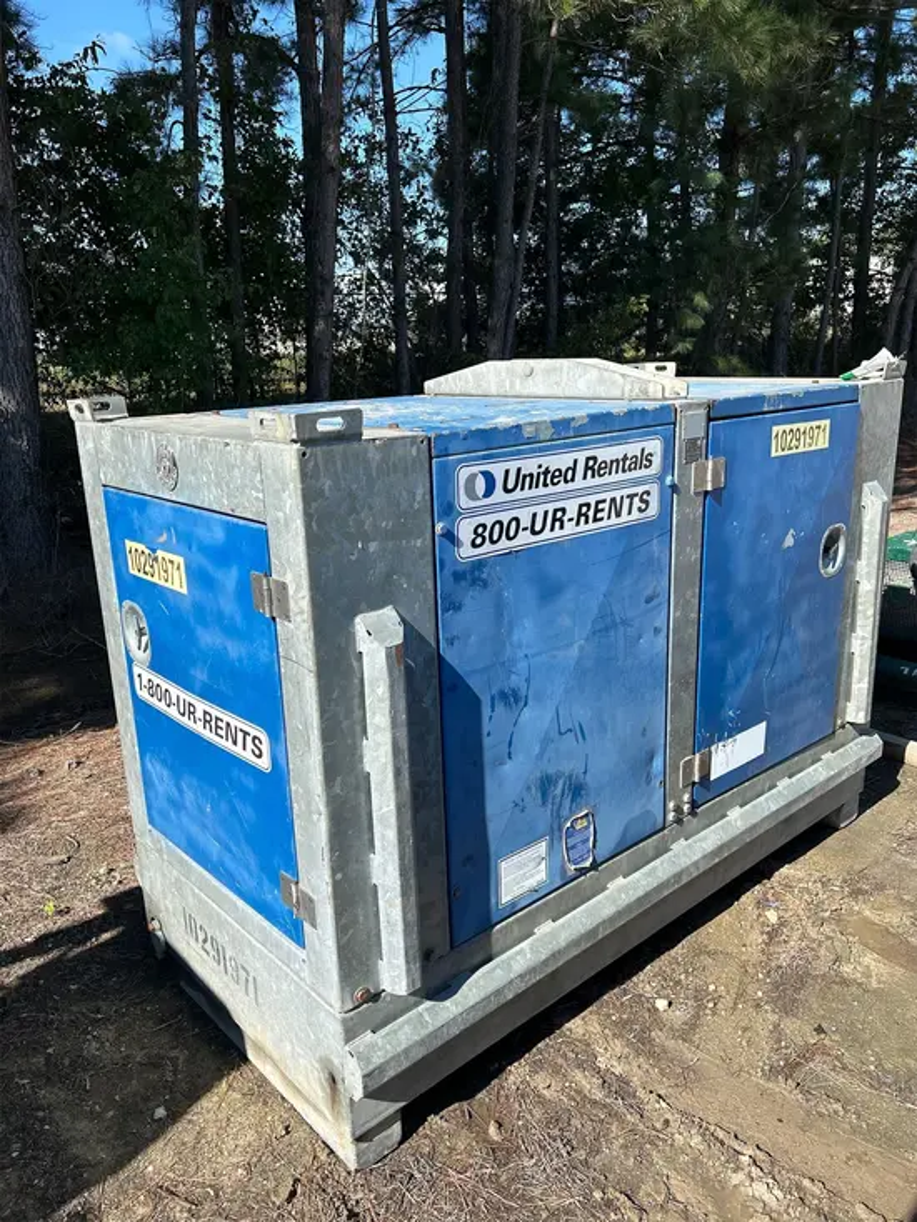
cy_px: 611
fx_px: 918
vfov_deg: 67.3
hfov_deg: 53.1
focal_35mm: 26
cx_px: 458
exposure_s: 1/2353
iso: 50
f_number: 1.5
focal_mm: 5.7
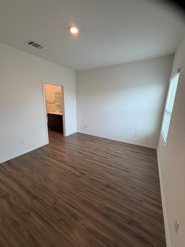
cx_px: 92
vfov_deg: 102.1
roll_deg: -1.3
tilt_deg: -13.6
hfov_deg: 85.7
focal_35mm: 14
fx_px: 100
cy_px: 124
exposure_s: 1/120
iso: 160
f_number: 2.2
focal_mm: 2.22
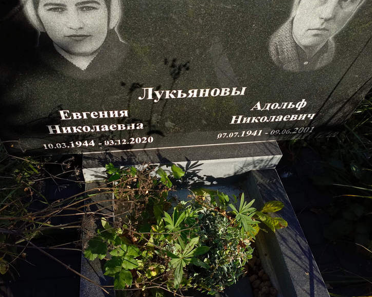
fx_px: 297
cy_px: 146
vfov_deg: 53.2
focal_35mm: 27
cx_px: 168
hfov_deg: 64.0
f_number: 1.69
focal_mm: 4.76
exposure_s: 1/703
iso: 113
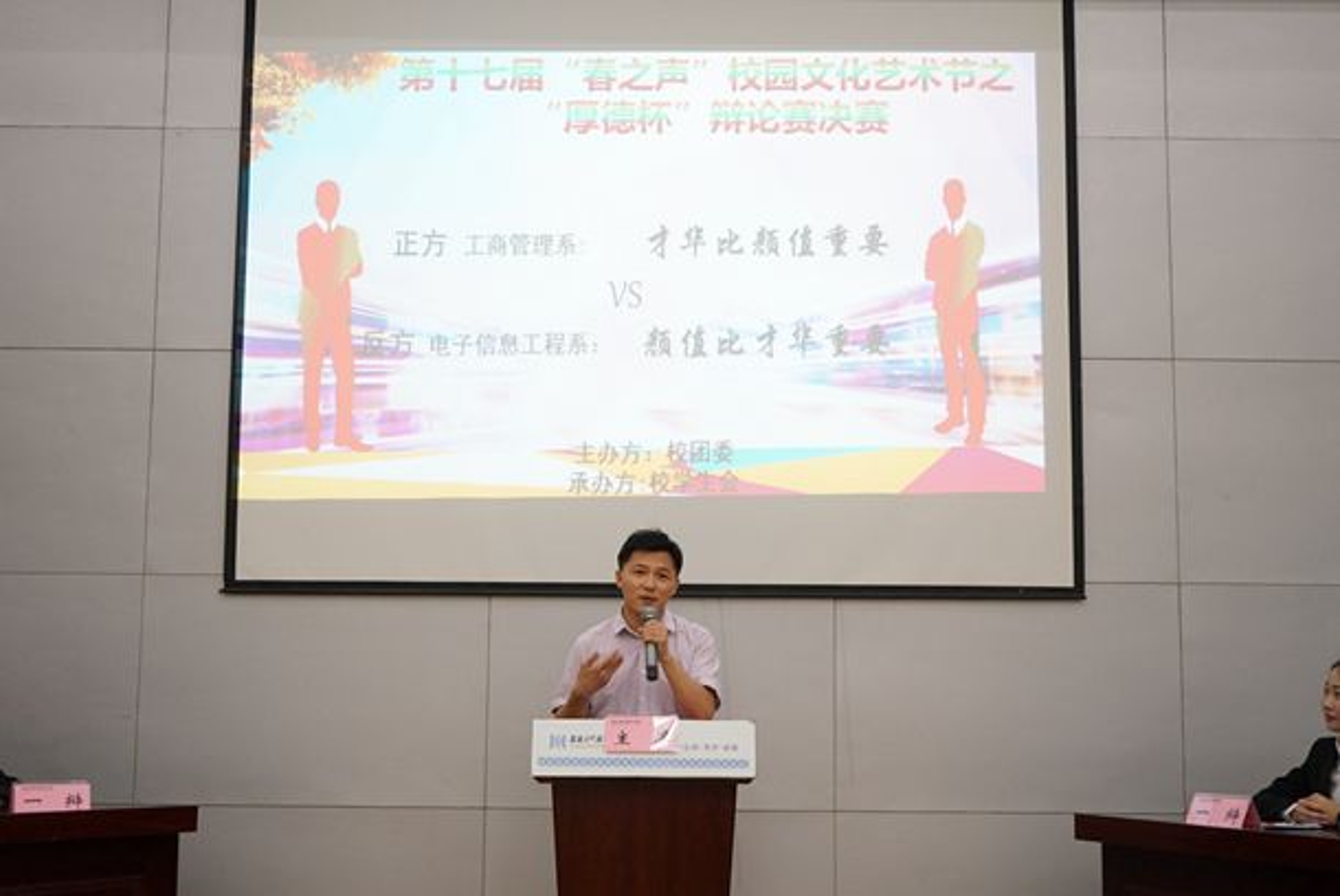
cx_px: 670
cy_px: 448
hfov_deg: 41.1
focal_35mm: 48
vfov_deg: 28.1
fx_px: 1788
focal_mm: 48
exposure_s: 1/100
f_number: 4.5
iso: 2500
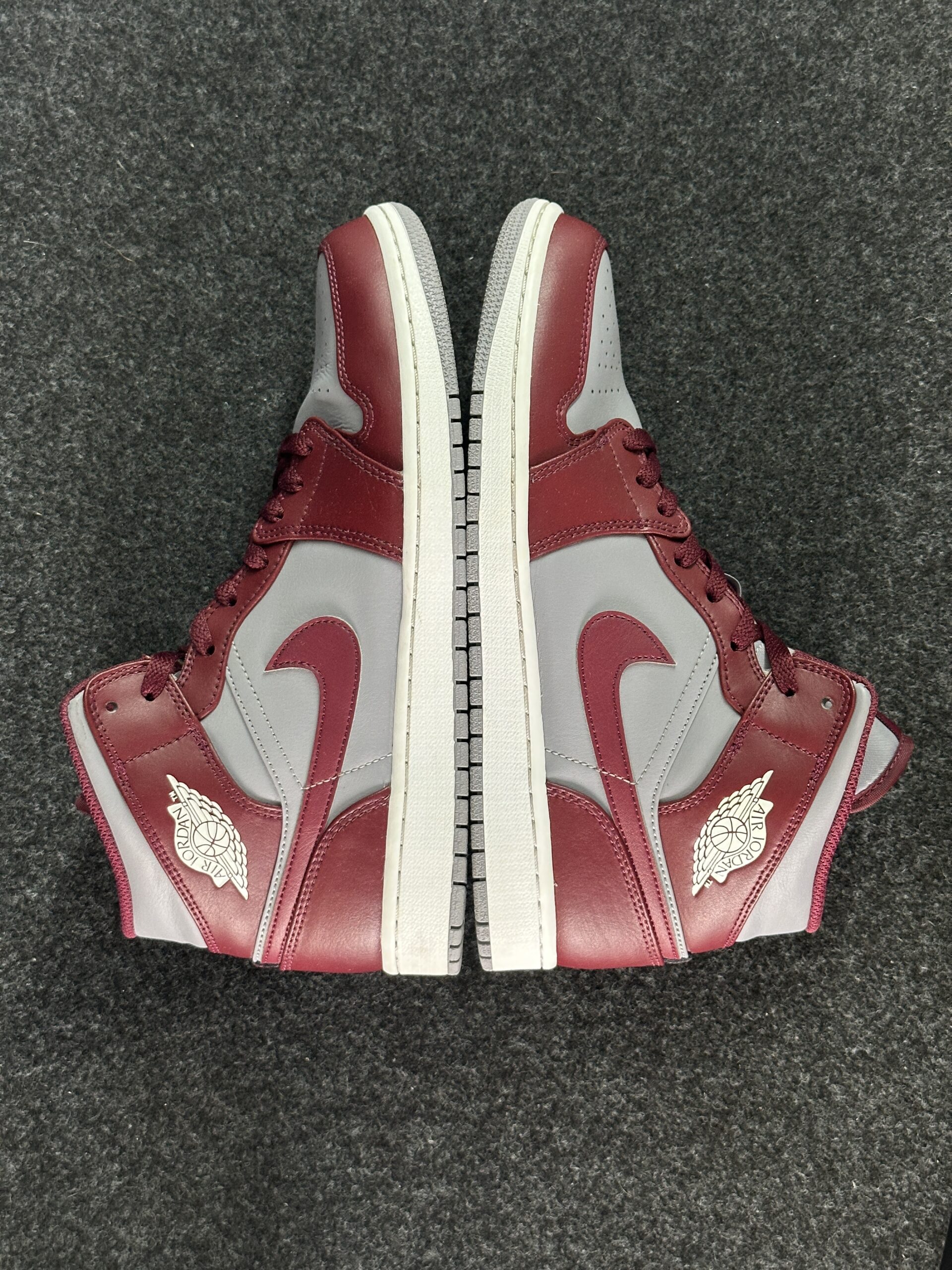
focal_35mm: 48
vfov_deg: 39.7
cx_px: 476
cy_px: 635
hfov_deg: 30.3
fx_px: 1760
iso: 200
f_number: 1.78
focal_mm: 6.86
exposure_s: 1/34
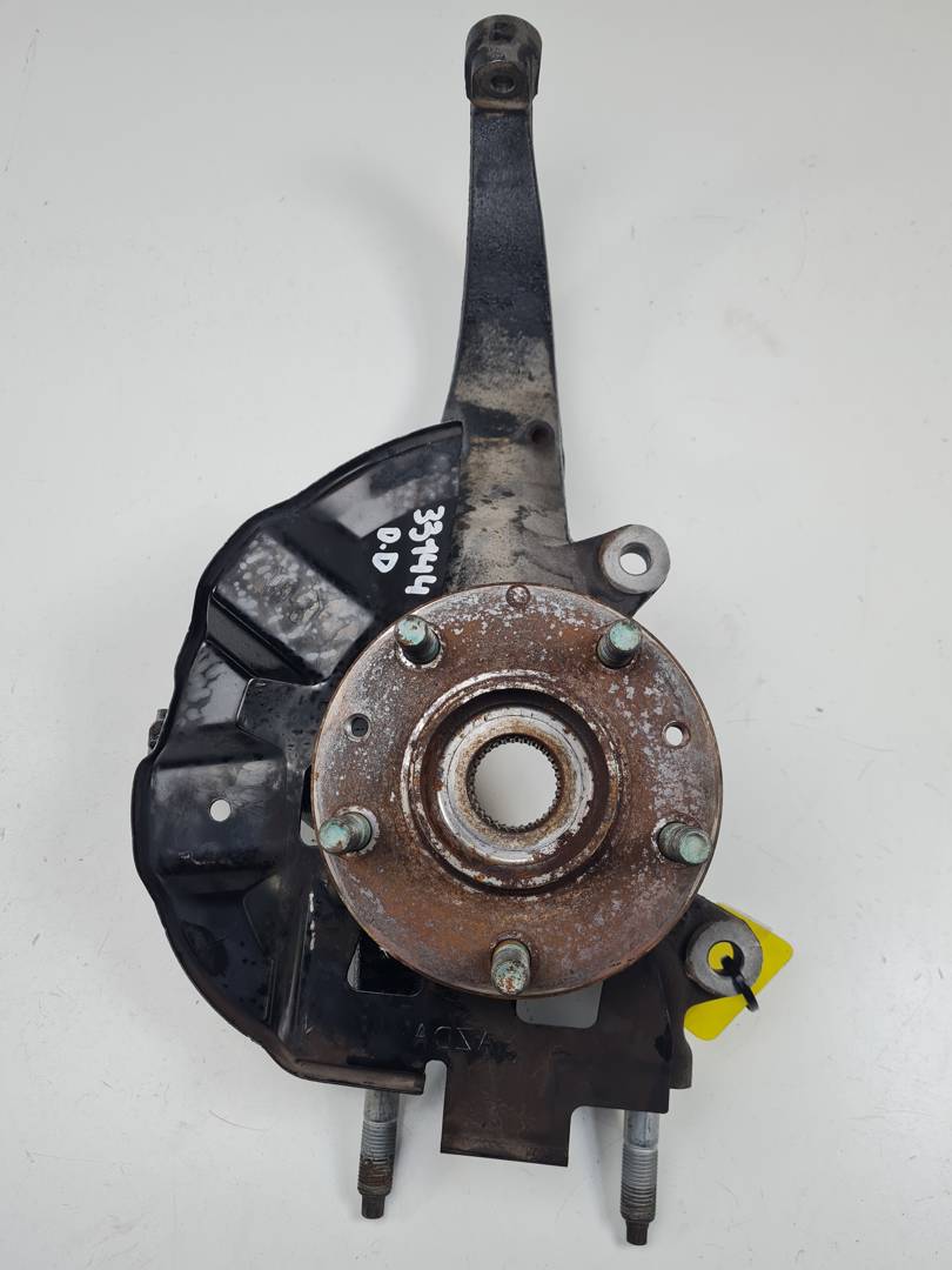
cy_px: 635
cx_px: 476
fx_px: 953
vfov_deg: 67.3
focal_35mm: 26
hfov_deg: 53.1
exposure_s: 1/346
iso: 50
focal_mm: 5.4
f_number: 1.8
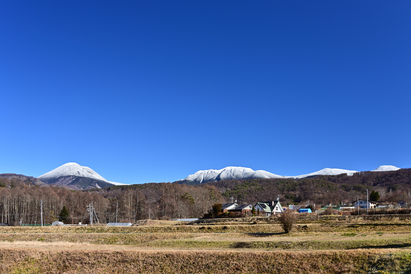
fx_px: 434
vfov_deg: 35.1
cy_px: 137
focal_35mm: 38
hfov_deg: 50.7
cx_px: 206
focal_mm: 38
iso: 200
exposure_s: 1/640
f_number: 5
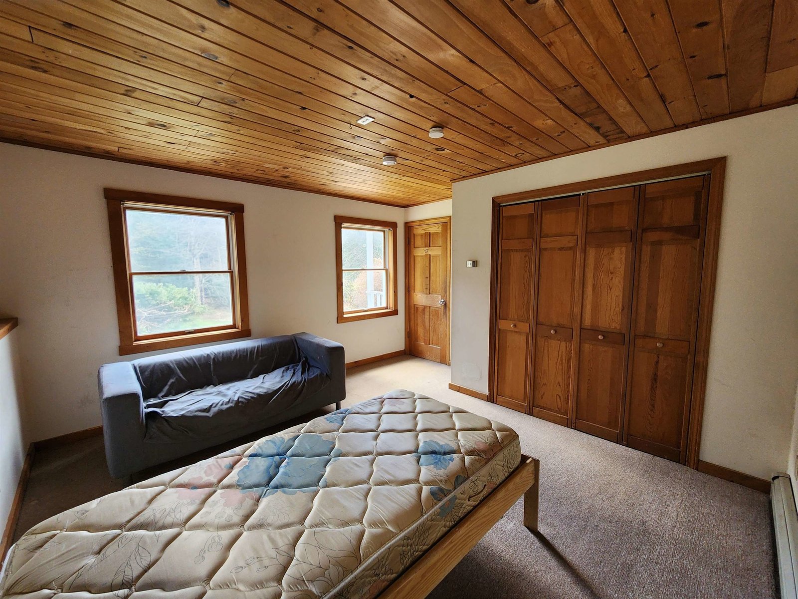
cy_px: 300
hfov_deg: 106.2
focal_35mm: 13
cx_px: 399
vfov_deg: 89.9
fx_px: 300
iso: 200
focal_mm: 2.2
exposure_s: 1/60
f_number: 2.2
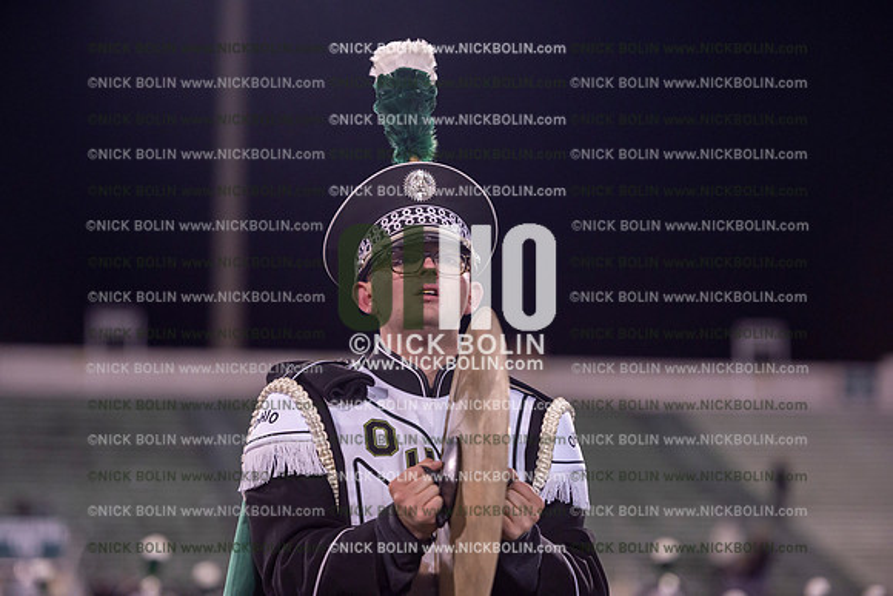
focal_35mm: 130
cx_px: 446
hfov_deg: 15.8
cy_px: 298
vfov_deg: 10.6
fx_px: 3225
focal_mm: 130
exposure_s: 1/1250
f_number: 2.8
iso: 2500
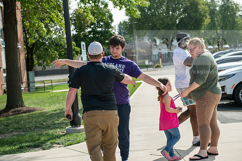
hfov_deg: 28.8
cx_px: 121
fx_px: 471
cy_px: 80
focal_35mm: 70
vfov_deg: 19.5
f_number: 4.5
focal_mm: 70
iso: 100
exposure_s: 1/500
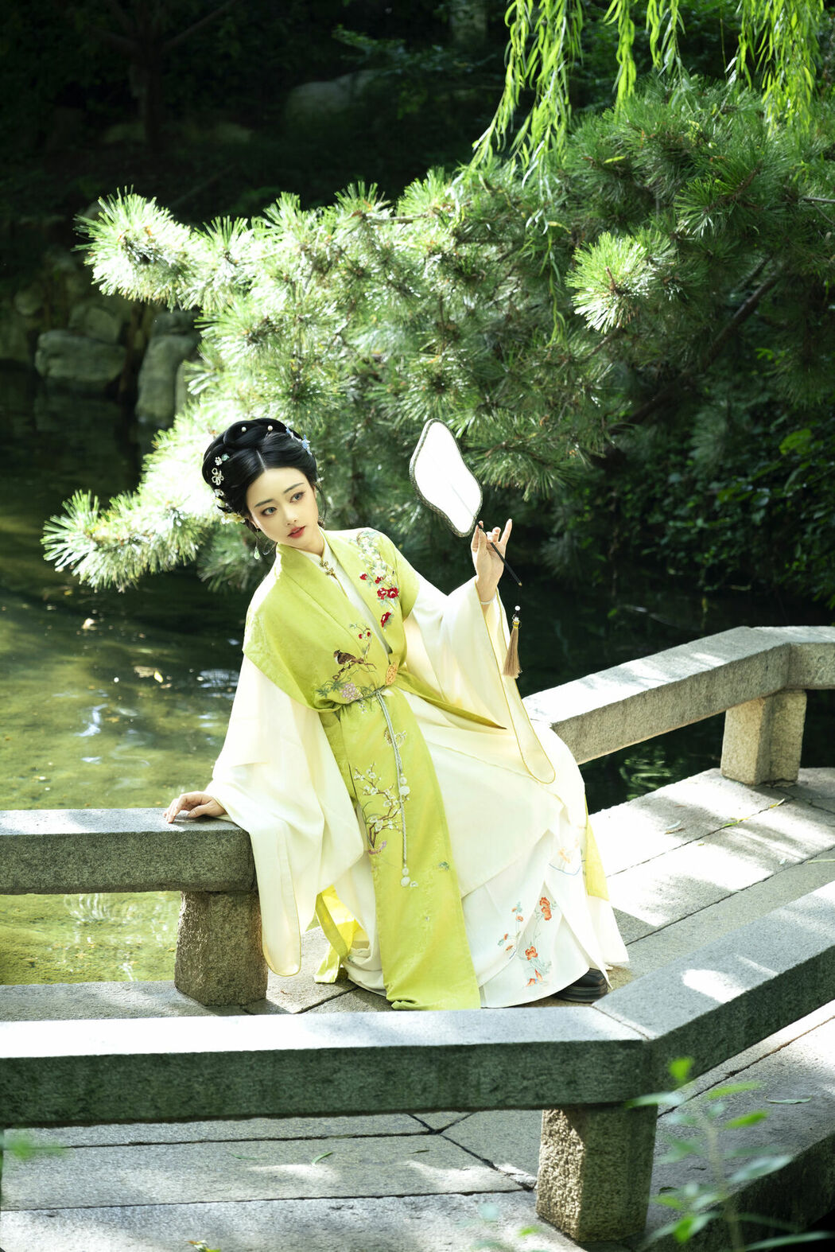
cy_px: 626
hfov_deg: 13.8
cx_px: 418
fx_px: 3443
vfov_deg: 20.6
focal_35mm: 99
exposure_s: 1/200
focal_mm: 99
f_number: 4
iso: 400
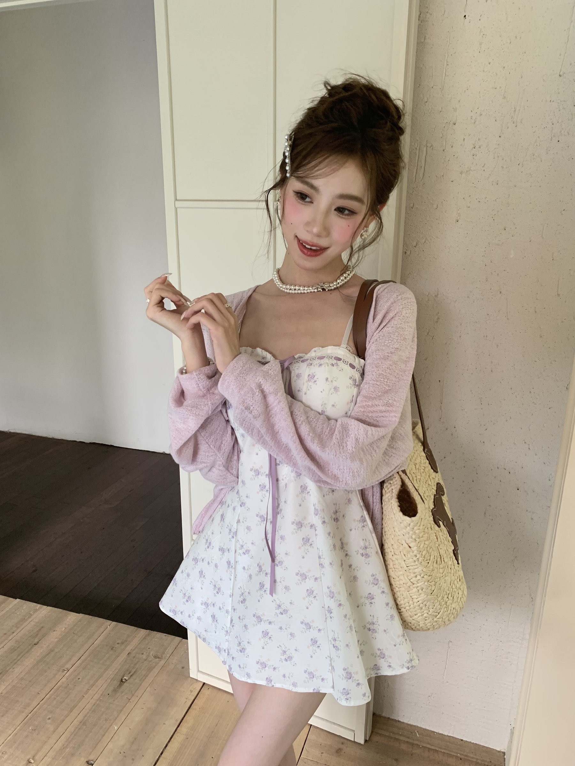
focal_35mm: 26
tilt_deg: -17.4
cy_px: 383
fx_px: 576
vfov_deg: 67.3
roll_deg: +0.2
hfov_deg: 53.1
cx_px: 288
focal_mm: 4.25
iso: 100
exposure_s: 1/68
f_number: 1.8
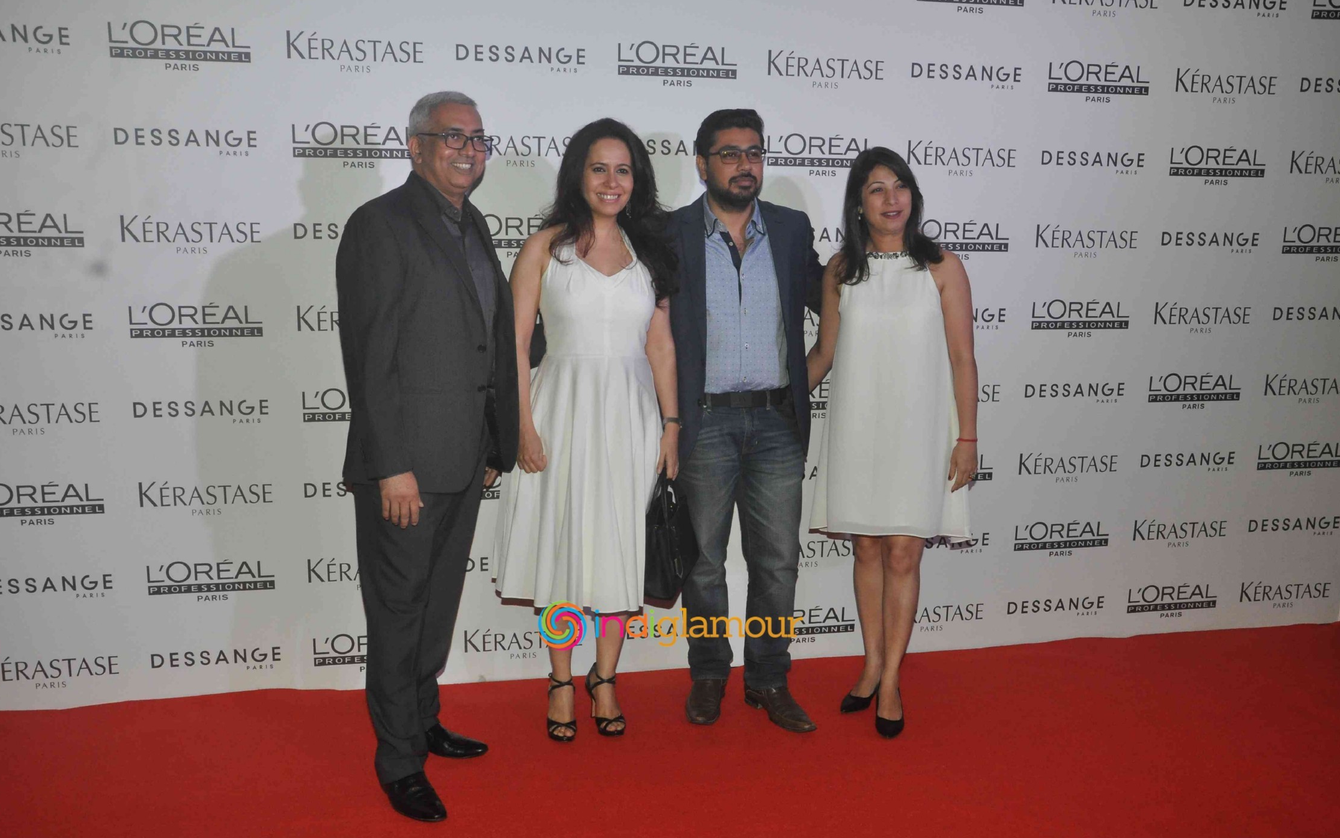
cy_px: 446
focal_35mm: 34
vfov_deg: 37.3
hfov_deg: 56.7
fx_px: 1242
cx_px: 670
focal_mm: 22
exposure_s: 1/200
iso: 1000
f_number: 11
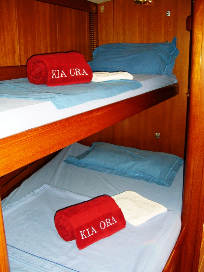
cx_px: 102
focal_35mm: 38
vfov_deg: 49.0
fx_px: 299
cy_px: 136
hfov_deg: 37.7
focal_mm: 7.9
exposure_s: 1/60
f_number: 2.8
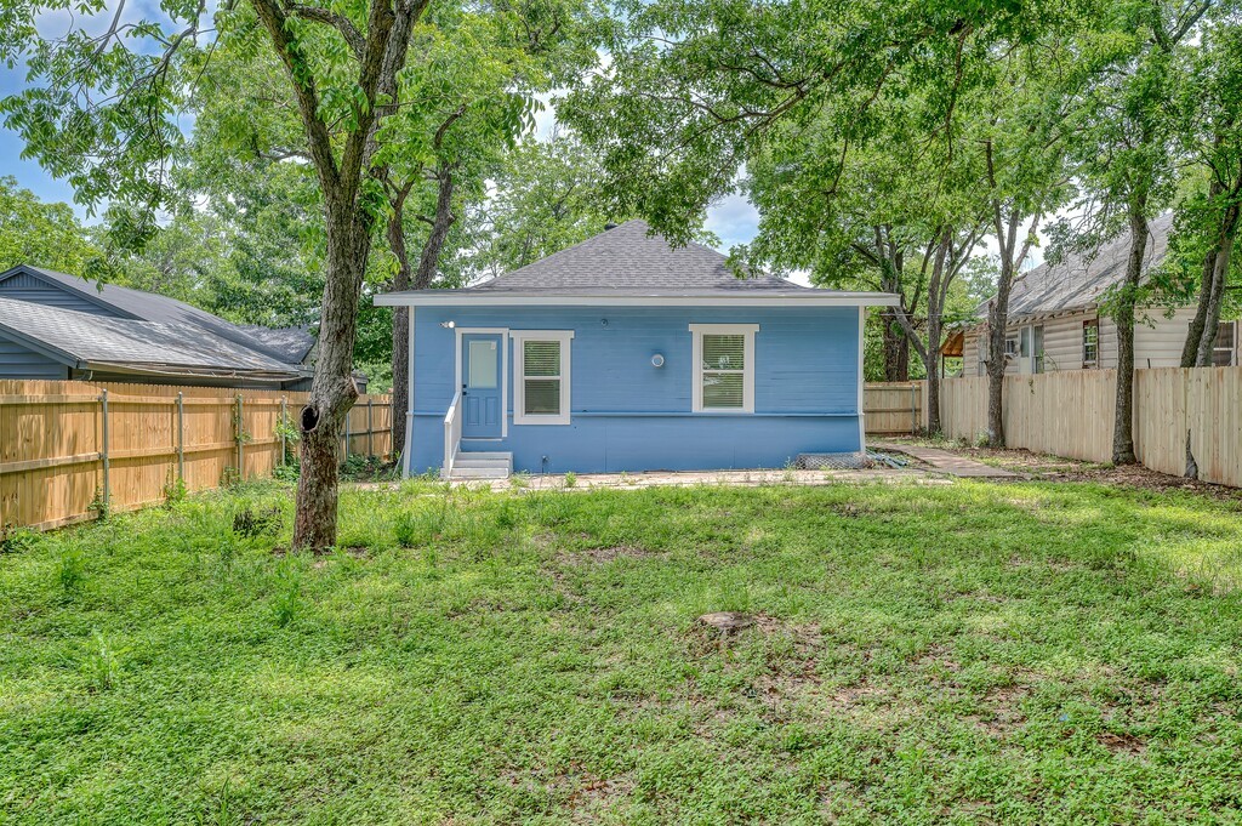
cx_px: 621
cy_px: 413
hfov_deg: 62.0
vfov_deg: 43.5
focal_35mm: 30
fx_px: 1034
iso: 100
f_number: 8
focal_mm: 30
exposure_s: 1/125
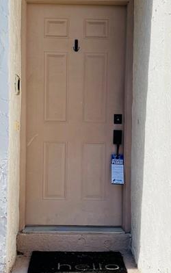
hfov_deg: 24.4
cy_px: 147
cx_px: 77
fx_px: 394
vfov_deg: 38.1
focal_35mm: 53
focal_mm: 4.25
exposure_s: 1/2513
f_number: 1.8
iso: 32
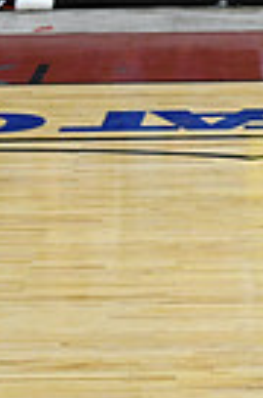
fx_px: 6080
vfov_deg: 3.7
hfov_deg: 2.5
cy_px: 200
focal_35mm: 552
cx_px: 763
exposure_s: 1/400
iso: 3200
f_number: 2.8
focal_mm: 86
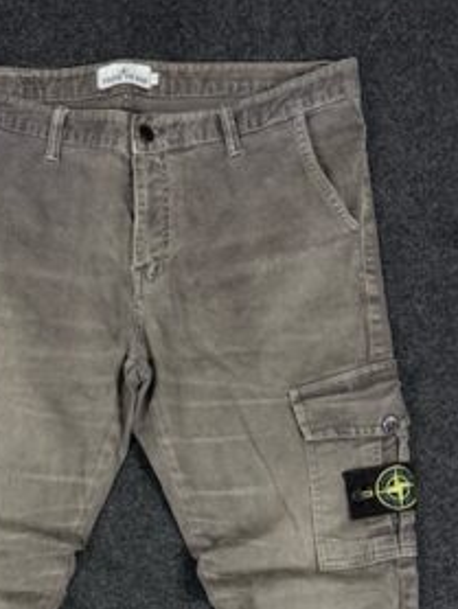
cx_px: 127
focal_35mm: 46
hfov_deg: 31.1
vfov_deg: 38.1
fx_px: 810
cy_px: 562
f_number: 1.78
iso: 125
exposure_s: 1/100
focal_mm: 6.76
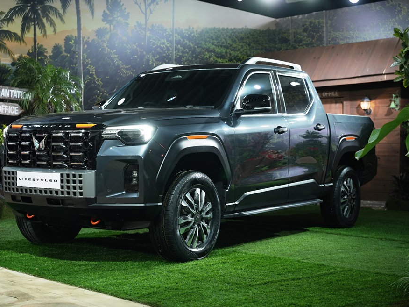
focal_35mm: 56
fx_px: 664
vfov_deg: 26.0
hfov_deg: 34.2
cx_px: 186
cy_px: 153
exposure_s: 1/100
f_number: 2.8
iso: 800
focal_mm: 51.2
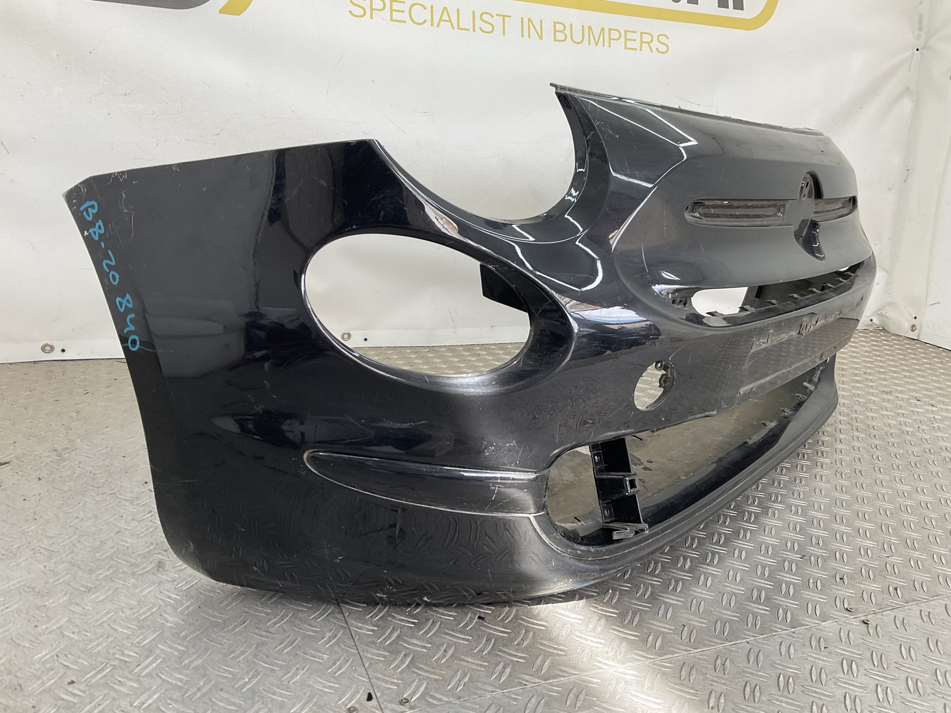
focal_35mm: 29
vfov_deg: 48.2
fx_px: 797
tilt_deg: -15.7
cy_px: 356
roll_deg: -6.4
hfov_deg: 61.7
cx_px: 476
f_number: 1.8
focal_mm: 3
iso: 20
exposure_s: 1/100
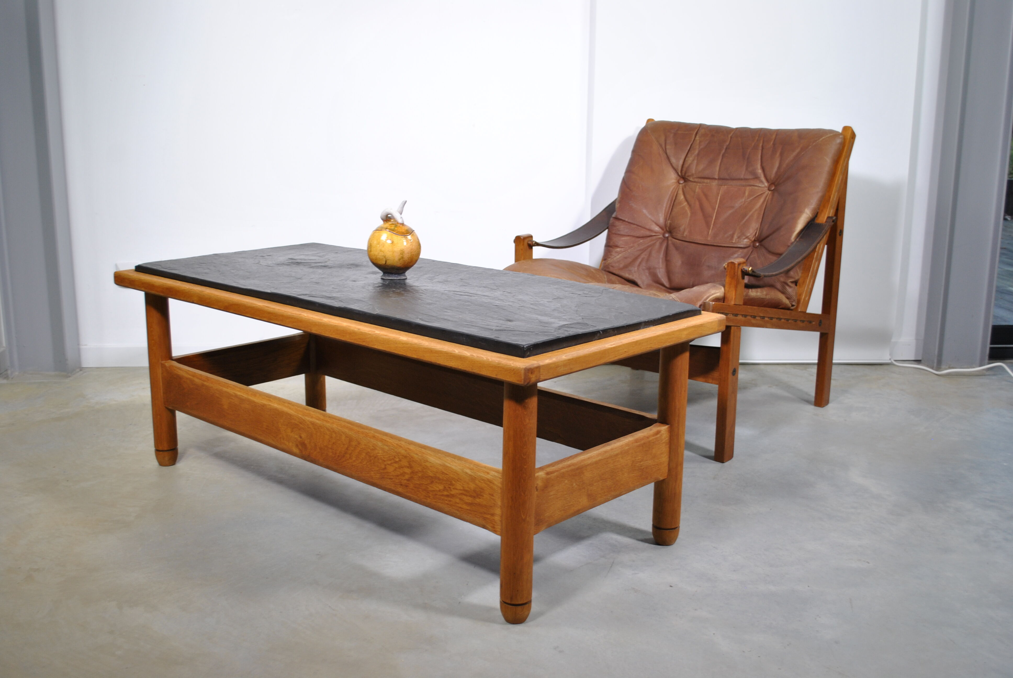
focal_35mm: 36
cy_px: 339
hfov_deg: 53.1
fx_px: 1014
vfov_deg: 37.0
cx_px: 506
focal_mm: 24
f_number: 4.5
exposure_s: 1/20
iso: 200
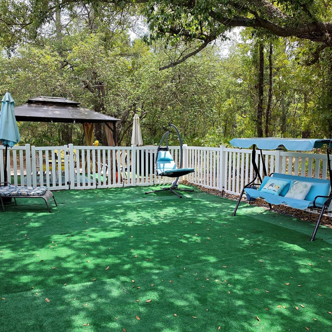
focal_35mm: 28
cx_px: 142
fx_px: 304
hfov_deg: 57.1
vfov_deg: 57.3
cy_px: 167
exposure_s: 1/290
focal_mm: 6.5
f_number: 1.4
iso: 10
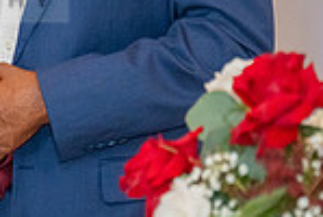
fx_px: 2445
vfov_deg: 5.1
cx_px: -115
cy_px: -29
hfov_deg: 7.5
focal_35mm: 272
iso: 2000
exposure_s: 1/200
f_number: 2.8
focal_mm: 70
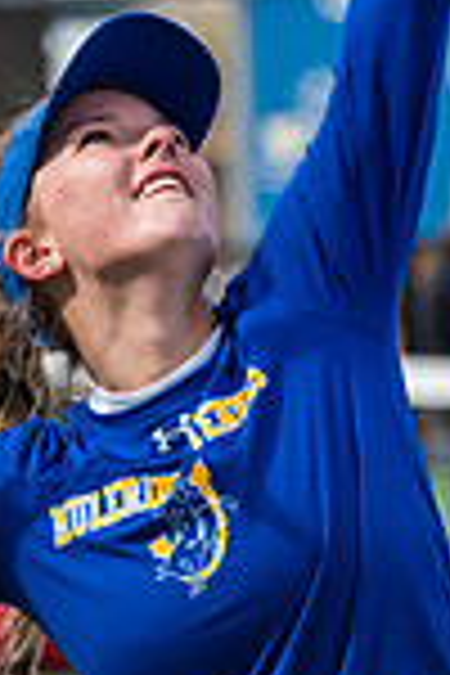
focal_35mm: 690
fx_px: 12936
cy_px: 171
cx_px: 130
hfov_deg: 2.0
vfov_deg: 3.0
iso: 640
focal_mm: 230
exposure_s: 1/2500
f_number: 5.6
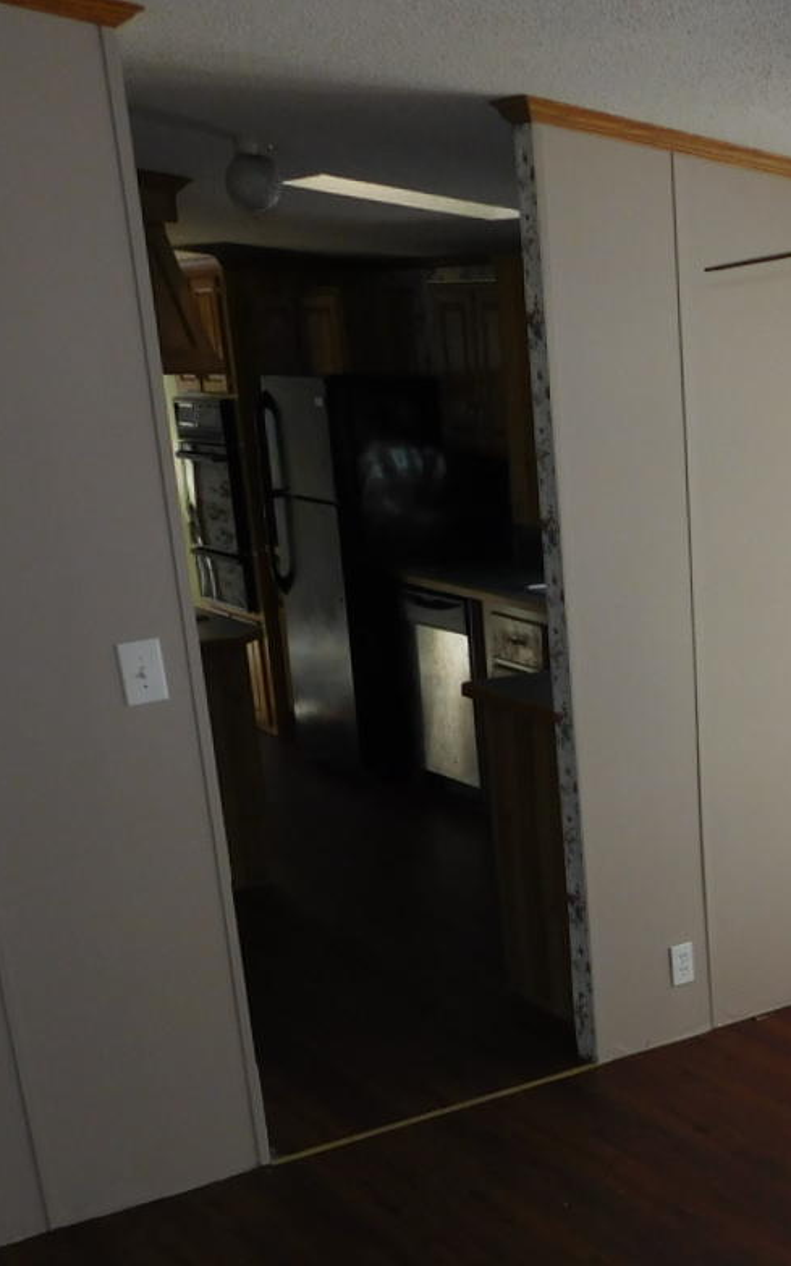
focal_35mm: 52
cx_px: 925
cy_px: 944
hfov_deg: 23.0
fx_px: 1795
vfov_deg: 37.9
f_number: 3
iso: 125
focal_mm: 4.1
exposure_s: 1/160
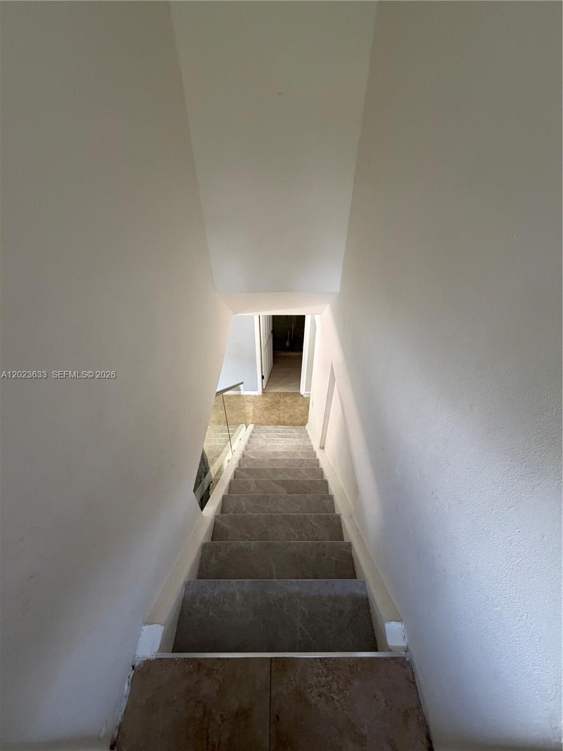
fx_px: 304
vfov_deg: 102.1
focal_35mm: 14
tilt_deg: -40.5
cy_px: 376
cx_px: 282
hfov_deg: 85.7
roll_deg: -0.5
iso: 320
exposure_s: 1/120
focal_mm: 2.22
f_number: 2.2
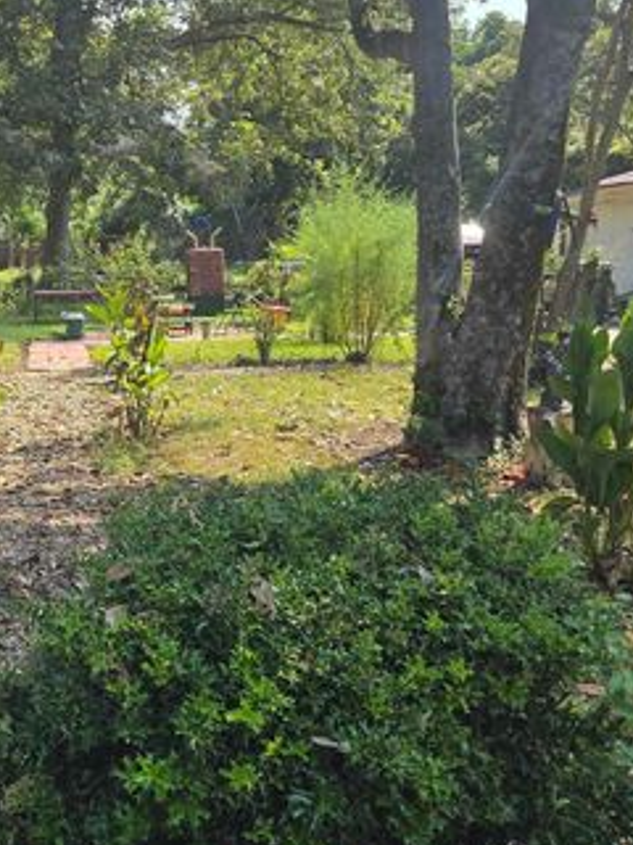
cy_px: 326
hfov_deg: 28.5
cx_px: 5
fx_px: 1170
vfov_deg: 39.4
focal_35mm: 48
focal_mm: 6.3
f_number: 1.7
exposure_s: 1/303
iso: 12
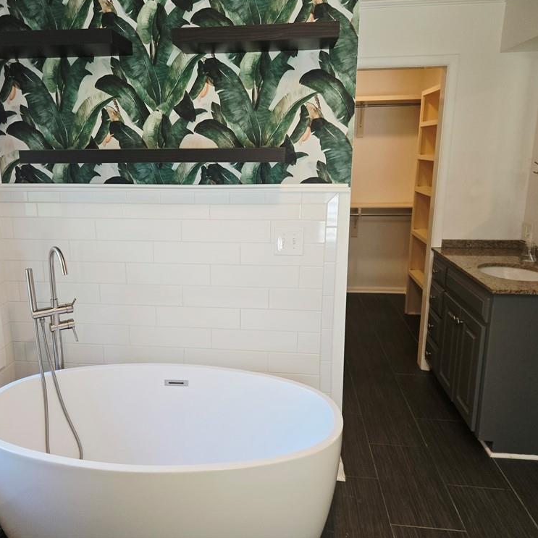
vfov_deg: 57.3
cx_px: 230
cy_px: 261
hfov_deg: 57.1
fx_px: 492
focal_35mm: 28
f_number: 1.8
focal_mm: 5.4
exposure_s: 1/120
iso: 125
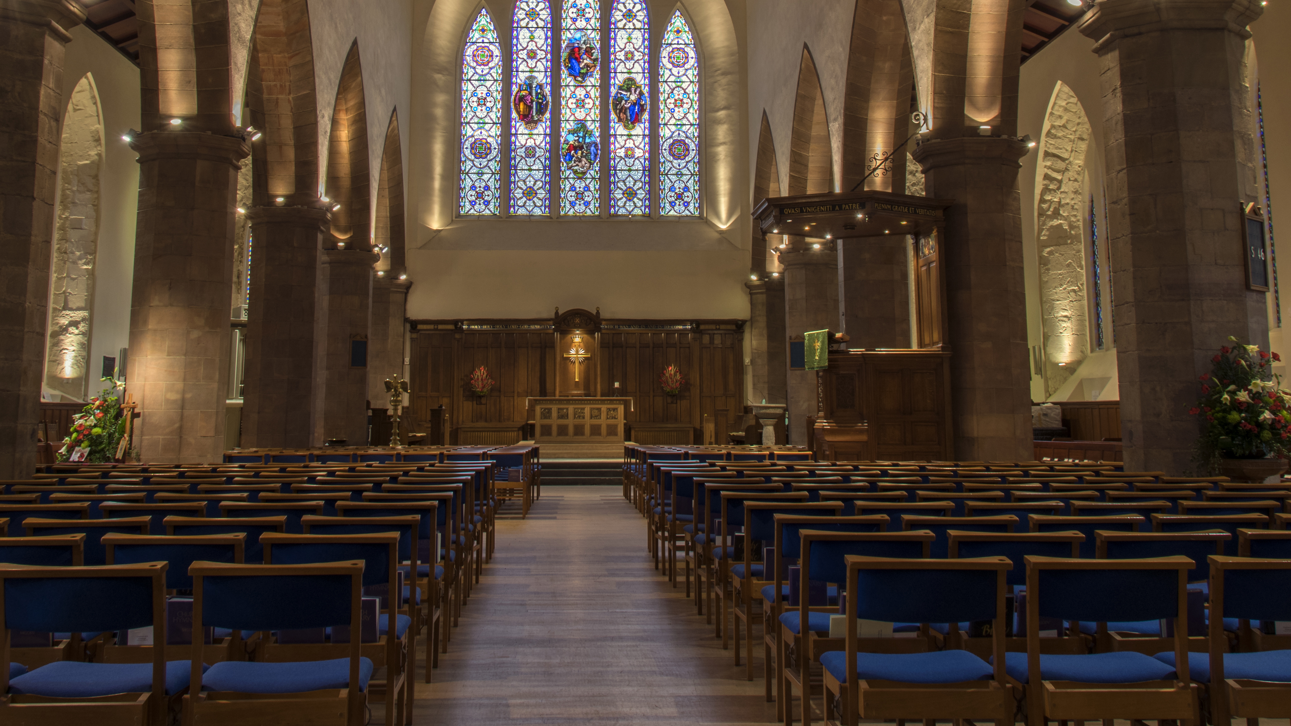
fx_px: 1369
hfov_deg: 50.5
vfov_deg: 29.0
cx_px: 627
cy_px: 145
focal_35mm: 40
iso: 100
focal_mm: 18
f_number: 13
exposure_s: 2
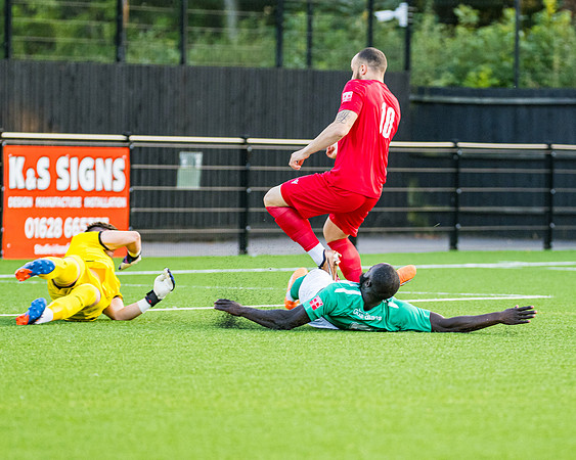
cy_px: 249
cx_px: 377
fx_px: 6358
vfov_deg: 4.1
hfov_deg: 5.2
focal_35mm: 373
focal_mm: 195
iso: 1250
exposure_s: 1/800
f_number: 2.8
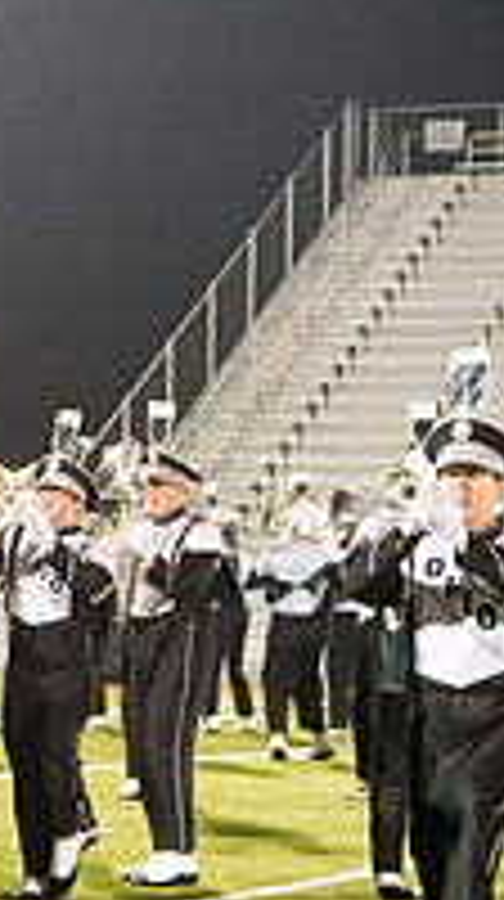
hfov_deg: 5.5
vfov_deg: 10.1
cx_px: -562
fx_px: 5078
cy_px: 497
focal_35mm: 213
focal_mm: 70
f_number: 5.6
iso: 5000
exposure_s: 1/200
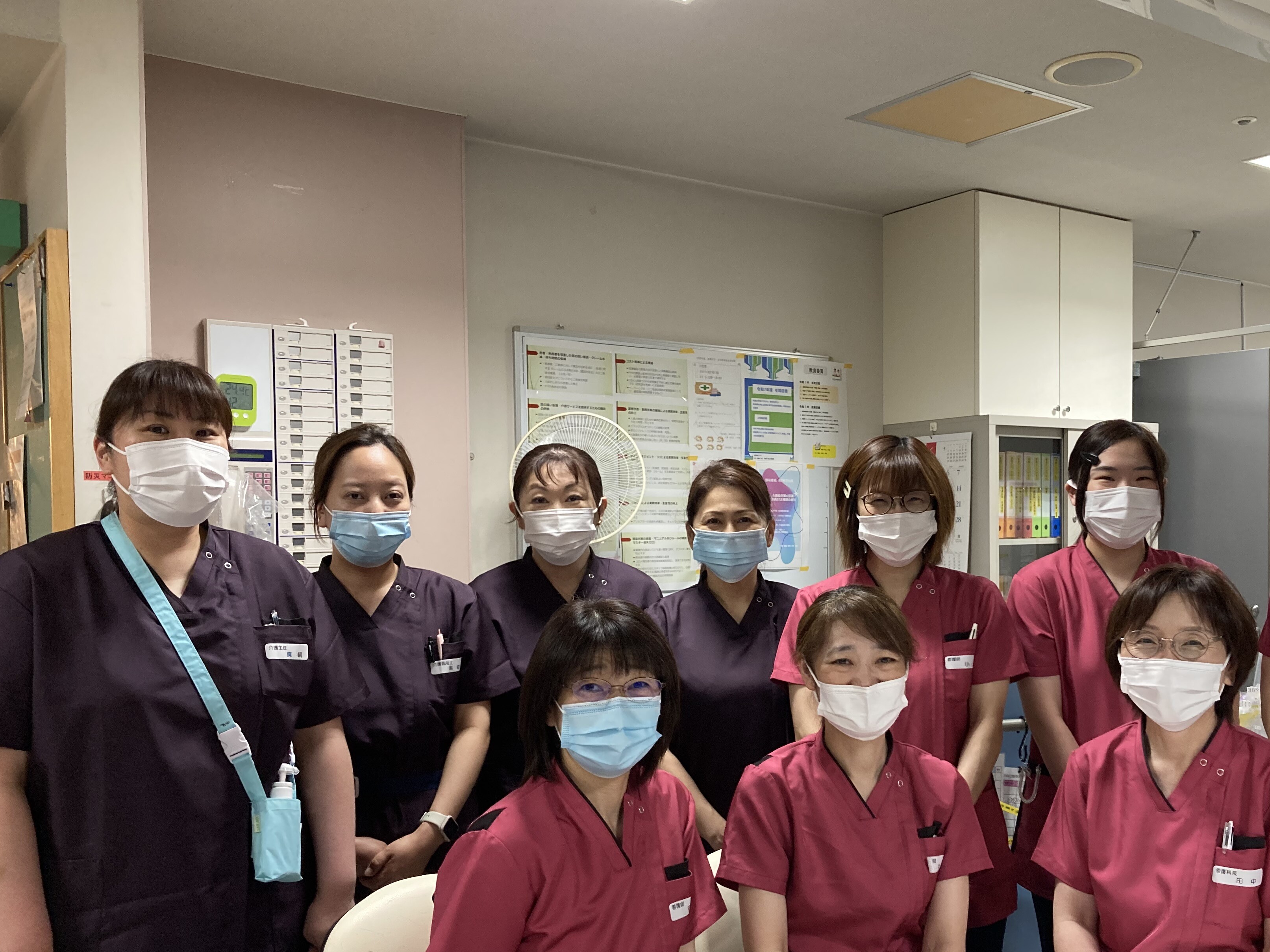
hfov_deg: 52.2
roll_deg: -0.1
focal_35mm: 35
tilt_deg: -1.3
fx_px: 1284
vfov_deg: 40.5
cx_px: 778
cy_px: 570
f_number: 1.8
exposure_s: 1/50
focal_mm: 3.99
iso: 160
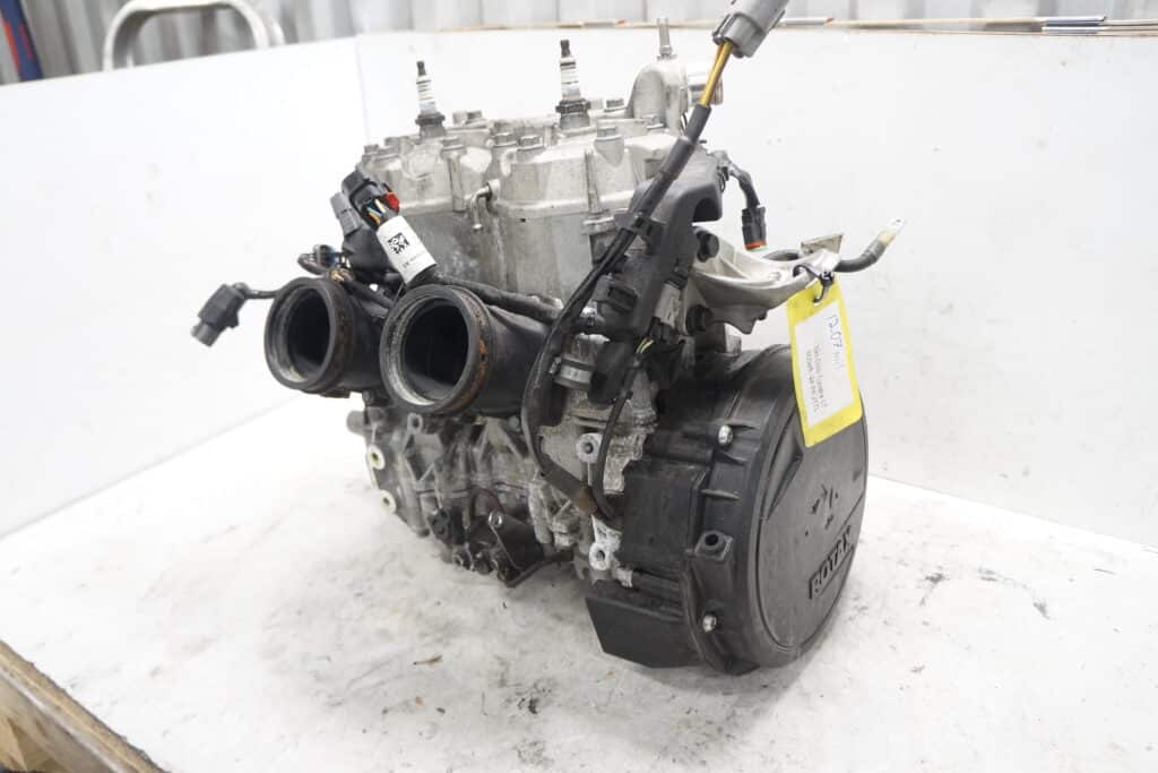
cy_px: 386
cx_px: 579
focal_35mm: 27
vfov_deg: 47.9
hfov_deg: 67.4
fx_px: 869
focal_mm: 18
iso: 640
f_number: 4
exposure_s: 1/60
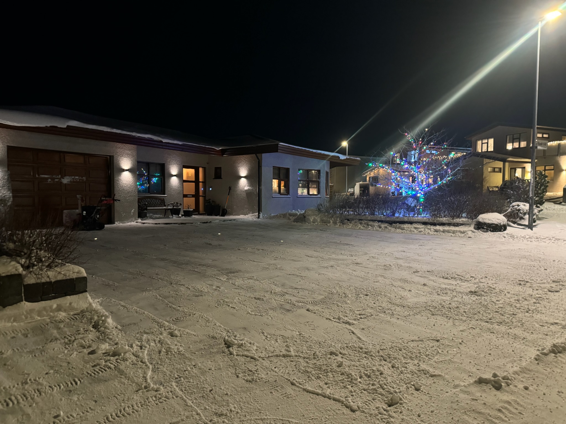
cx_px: 283
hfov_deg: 71.6
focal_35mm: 24
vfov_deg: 56.8
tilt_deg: -2.0
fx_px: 392
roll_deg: -0.5
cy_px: 212
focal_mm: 6.76
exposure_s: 1/25
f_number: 1.78
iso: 800
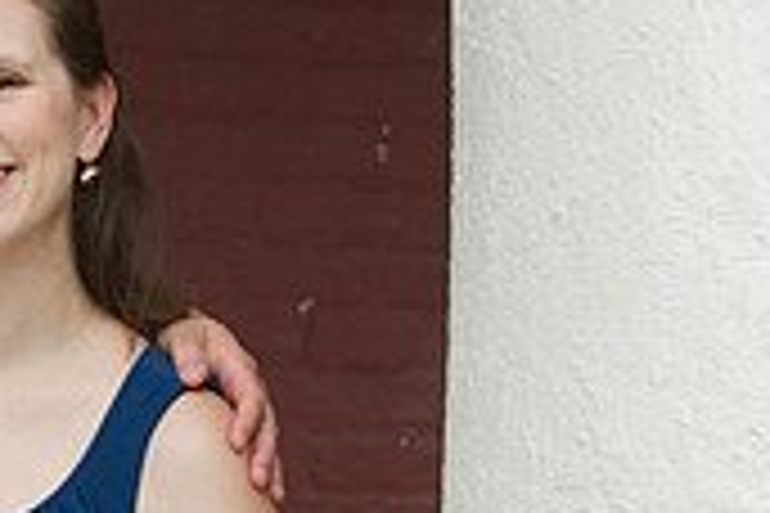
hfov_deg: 7.7
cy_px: 428
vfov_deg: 5.2
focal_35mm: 264
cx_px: -248
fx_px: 5646
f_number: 5
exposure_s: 1/250
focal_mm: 78
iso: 400
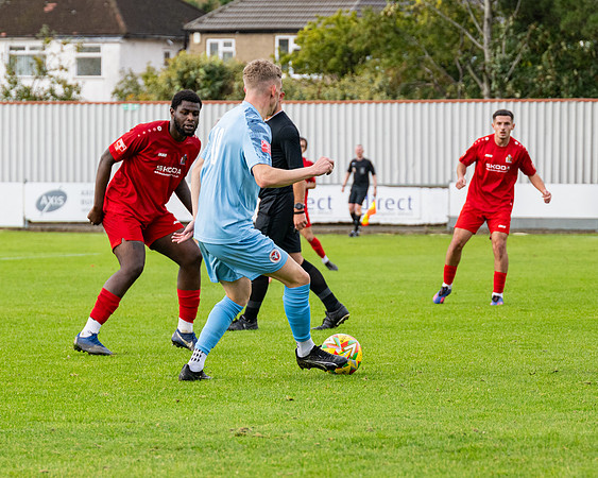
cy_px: 327
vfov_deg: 7.6
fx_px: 3612
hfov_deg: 9.5
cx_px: 179
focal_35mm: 204
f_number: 4
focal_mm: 98
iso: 400
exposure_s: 1/2000
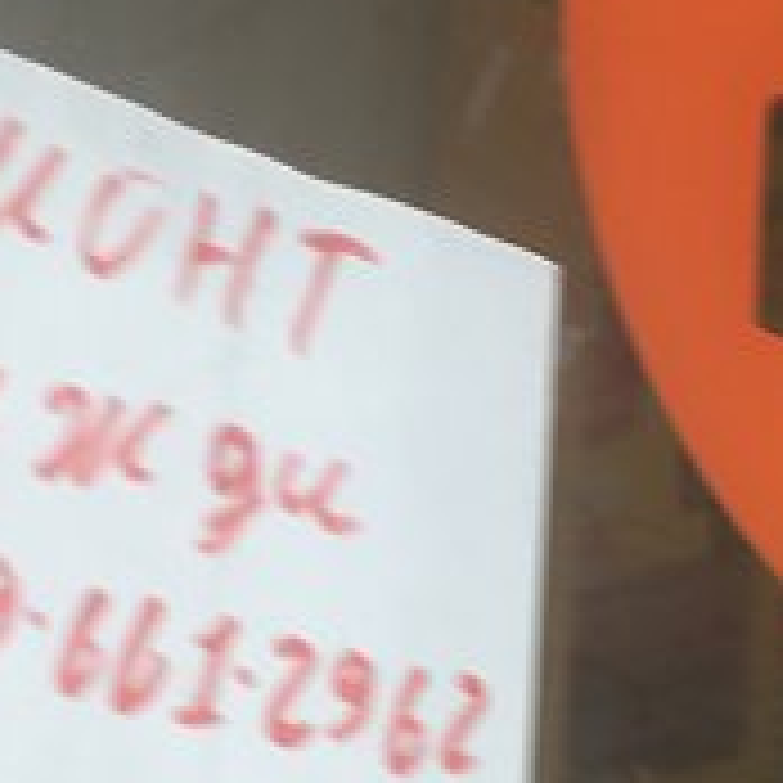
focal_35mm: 118
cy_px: 720
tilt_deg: +17.0
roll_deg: -5.8
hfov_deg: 14.7
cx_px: 252
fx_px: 3020
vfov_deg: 14.6
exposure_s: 1/100
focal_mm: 4.15
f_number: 2.2
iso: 25
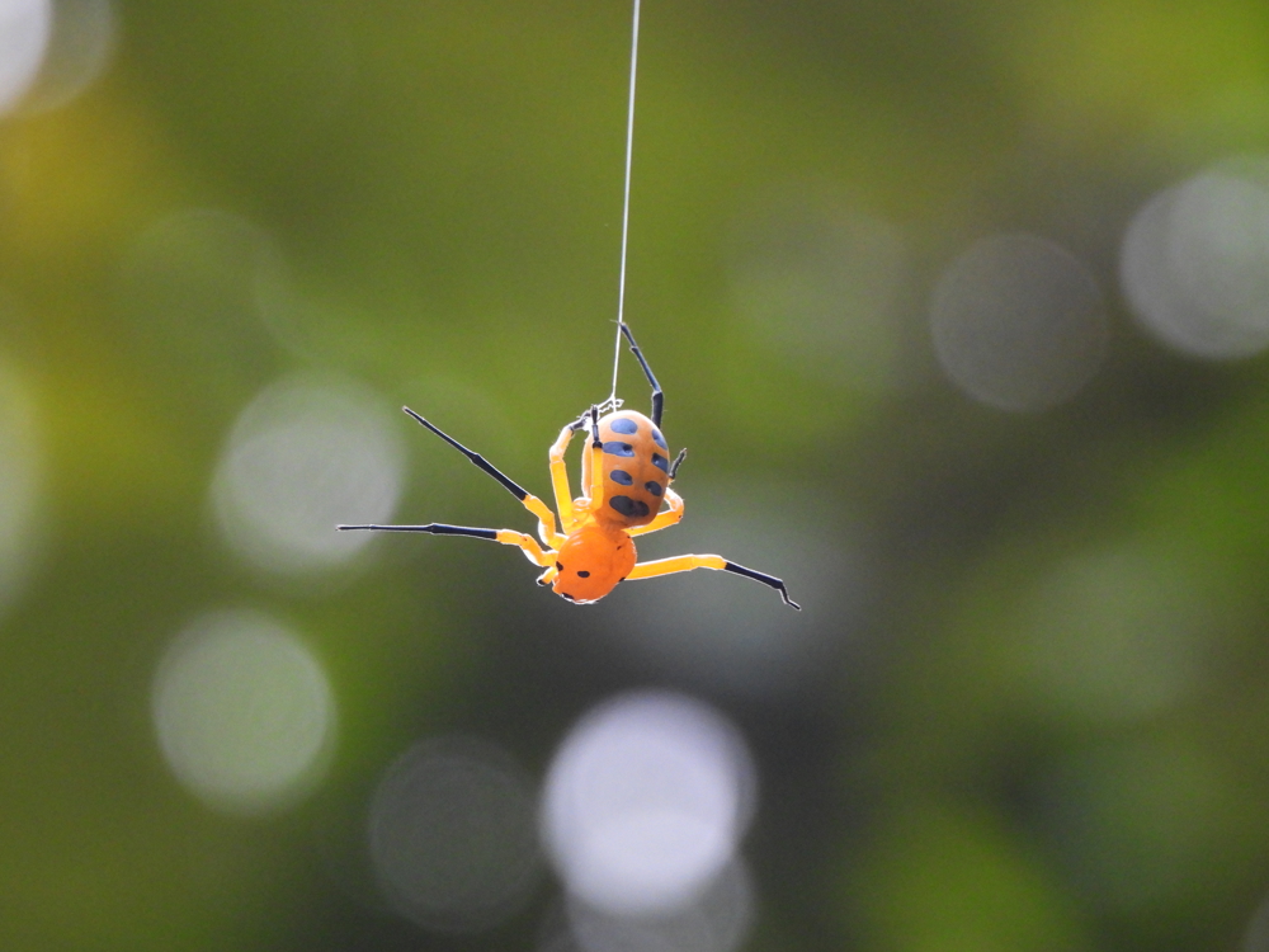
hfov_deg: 2.1
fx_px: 34826
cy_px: 476
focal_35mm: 950
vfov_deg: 1.6
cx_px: 634
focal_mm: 170
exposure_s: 1/50
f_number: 5.6
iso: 800
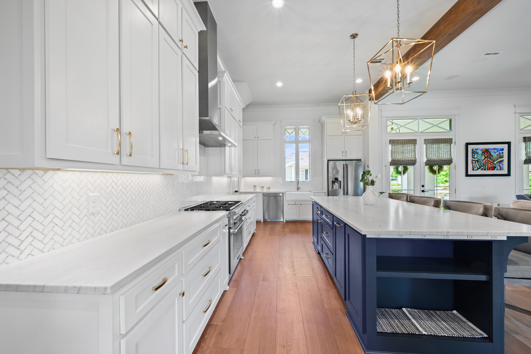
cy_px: 177
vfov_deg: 81.2
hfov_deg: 104.3
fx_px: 206
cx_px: 266
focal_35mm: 14
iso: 200
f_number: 14
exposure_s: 1.6
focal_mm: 14
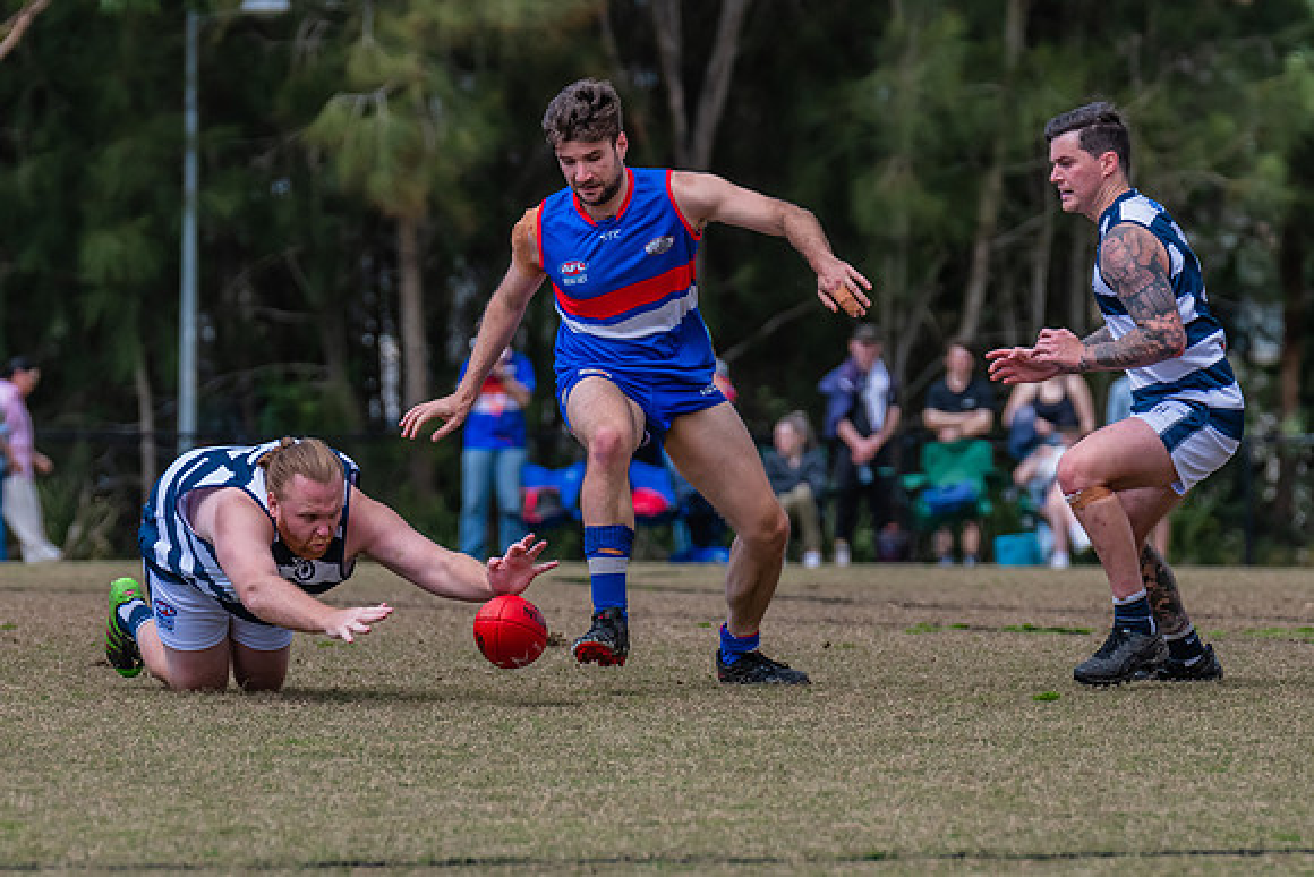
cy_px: 658
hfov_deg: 4.3
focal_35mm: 483
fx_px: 17635
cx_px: 324
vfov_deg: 2.8
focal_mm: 310
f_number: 5.6
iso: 800
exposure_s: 1/1600
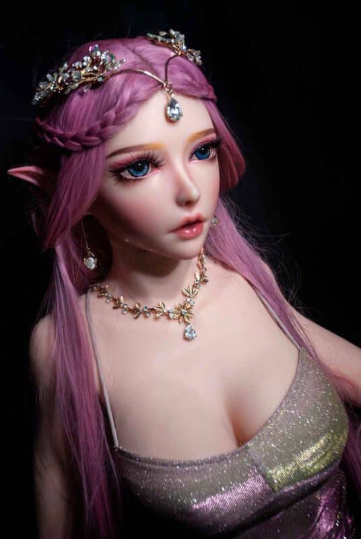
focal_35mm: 135
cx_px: 180
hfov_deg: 10.2
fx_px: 2023
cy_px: 270
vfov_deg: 15.2
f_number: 5.6
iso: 500
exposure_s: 1/40
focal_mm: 90
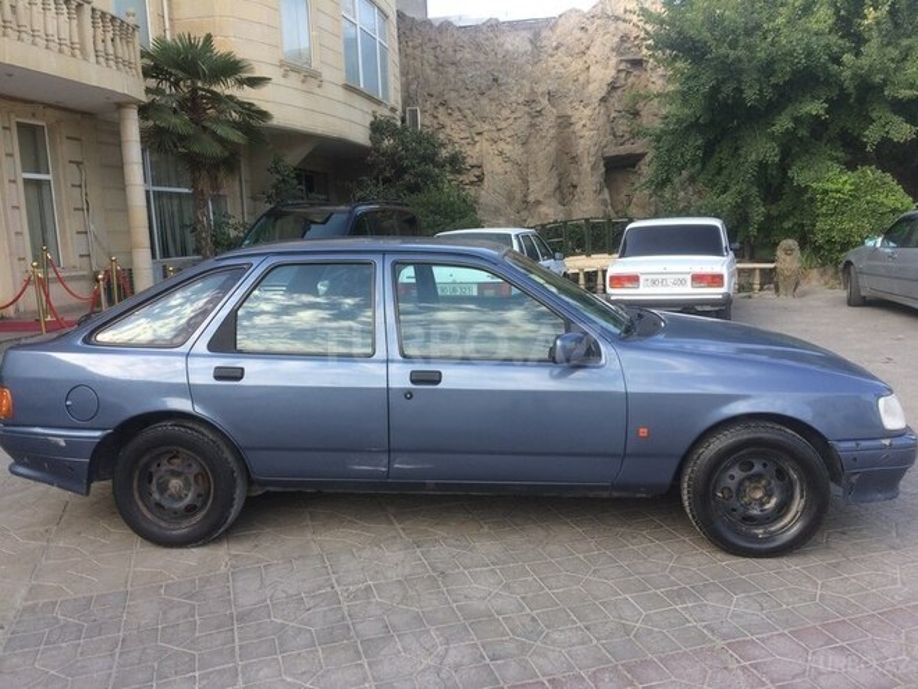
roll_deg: +3.0
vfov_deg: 48.2
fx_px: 769
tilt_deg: -10.2
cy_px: 344
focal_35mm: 29
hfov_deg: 61.7
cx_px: 459
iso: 32
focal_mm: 4.15
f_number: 2.2
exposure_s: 1/243
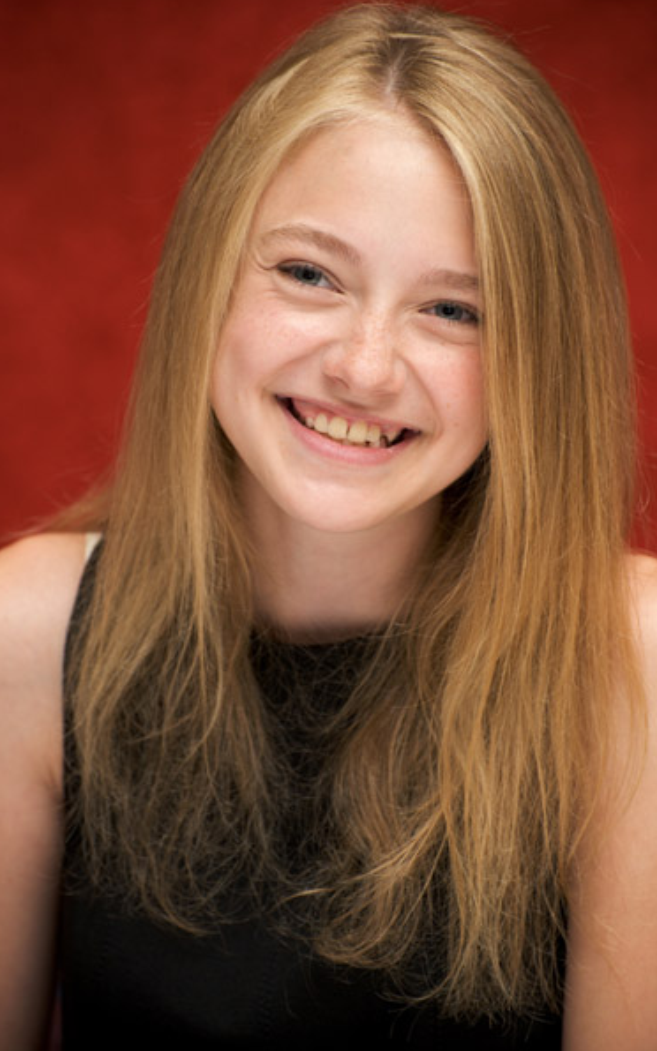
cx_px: 317
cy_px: 523
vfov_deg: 13.2
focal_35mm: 159
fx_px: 4554
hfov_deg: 8.3
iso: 500
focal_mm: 155
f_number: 6.3
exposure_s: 1/80
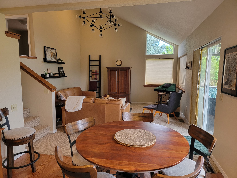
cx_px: 118
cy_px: 89
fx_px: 164
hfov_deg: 71.6
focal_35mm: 24
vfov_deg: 56.8
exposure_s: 1/120
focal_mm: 6.7
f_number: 1.8
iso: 160
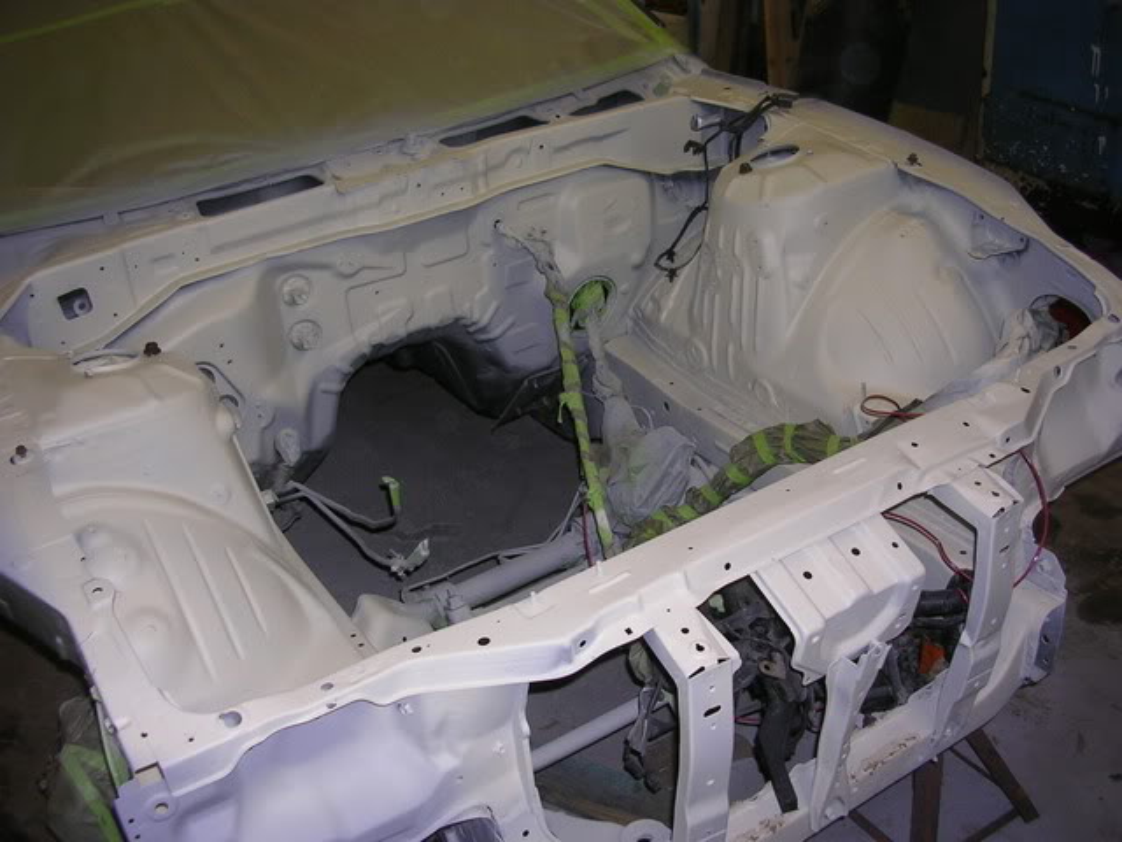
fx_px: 1232
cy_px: 421
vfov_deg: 37.7
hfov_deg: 49.0
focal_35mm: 38
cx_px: 561
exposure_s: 1/60.1
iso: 50
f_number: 2.8
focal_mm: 5.8
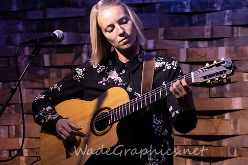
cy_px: 72
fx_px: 2370
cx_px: 144
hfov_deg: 6.0
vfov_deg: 4.0
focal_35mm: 344
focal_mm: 240
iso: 6400
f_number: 6.3
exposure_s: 1/125
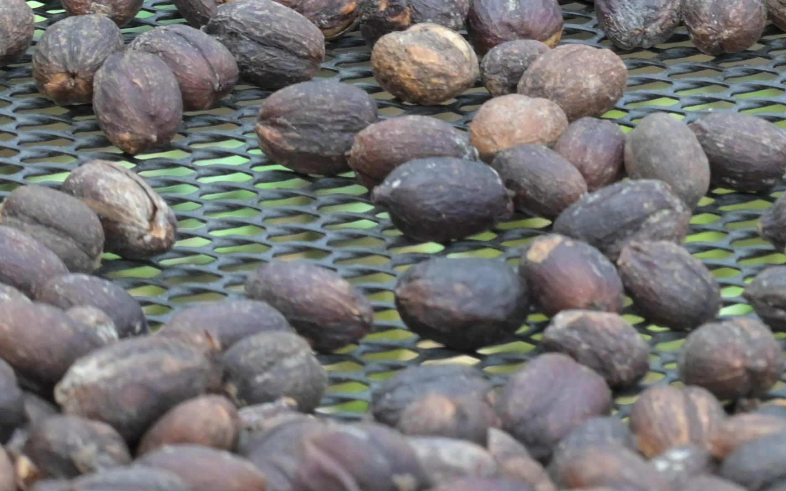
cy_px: -185
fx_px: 7083
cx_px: 1057
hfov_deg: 6.3
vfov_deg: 4.0
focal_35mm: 331
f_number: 11
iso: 2000
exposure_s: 1/50
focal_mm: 67
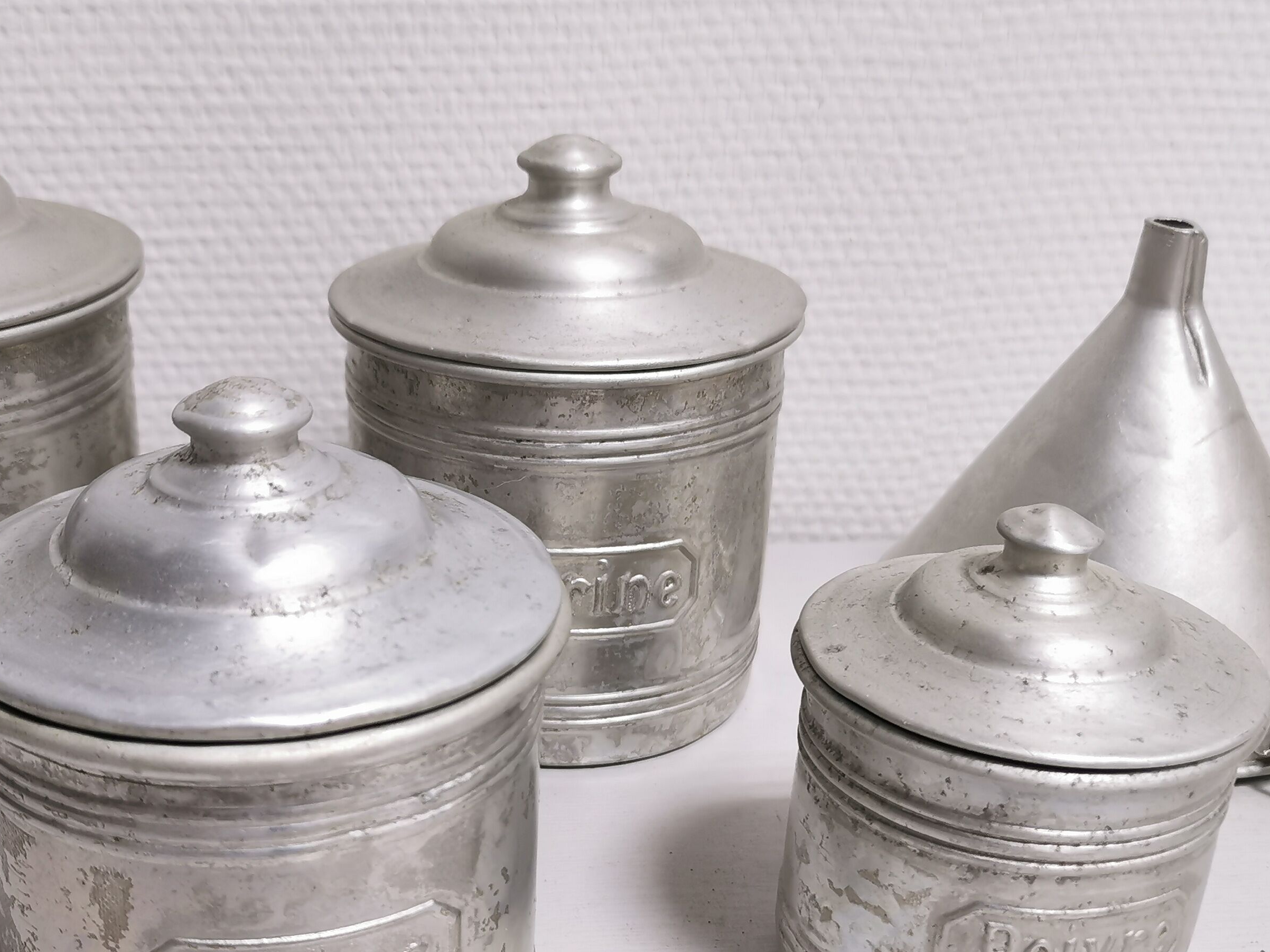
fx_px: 1614
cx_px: 450
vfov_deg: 32.7
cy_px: 610
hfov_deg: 42.5
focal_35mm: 44
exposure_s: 1/50
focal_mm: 5.58
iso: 125
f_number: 1.8
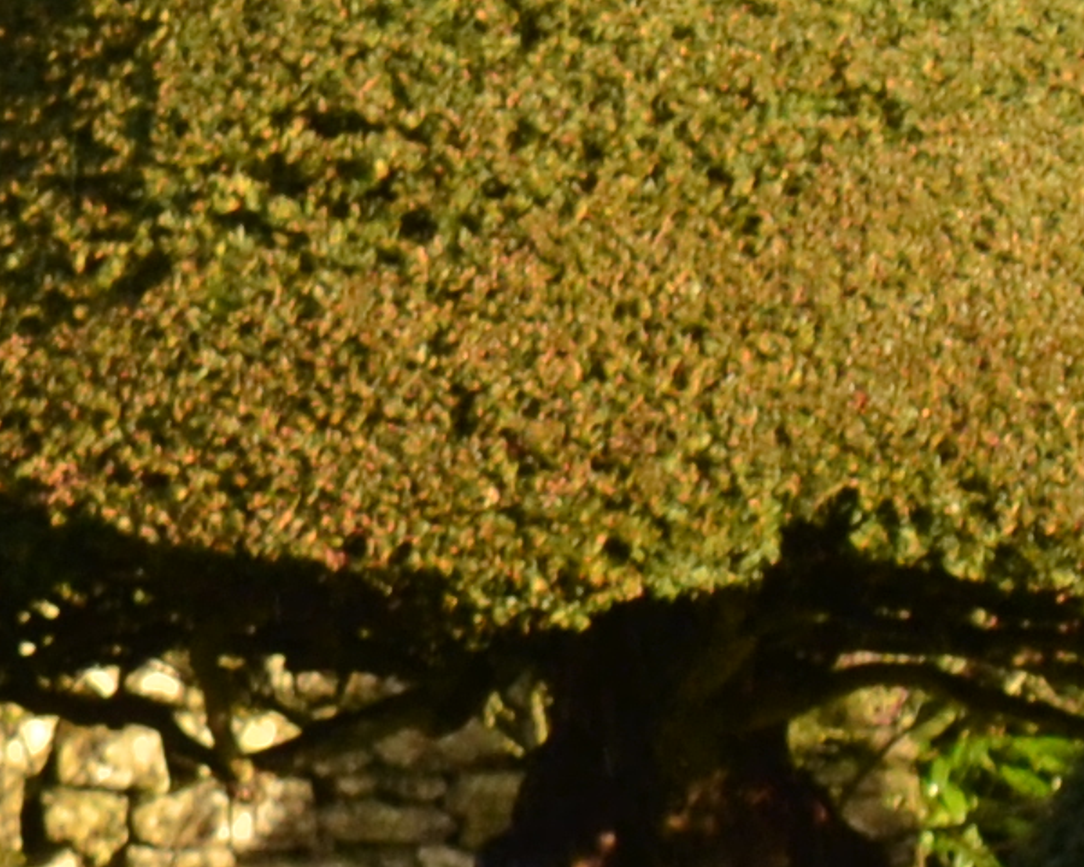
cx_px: 3192
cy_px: 423
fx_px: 14565
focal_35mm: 454
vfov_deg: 3.4
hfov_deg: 4.1
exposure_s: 1/200
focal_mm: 42
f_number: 8
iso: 400
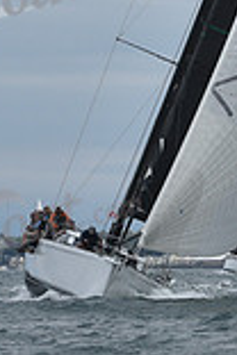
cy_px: -143
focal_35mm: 416
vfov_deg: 4.9
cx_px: 261
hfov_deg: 3.3
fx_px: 4108
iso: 320
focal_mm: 112
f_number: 10
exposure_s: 1/1000
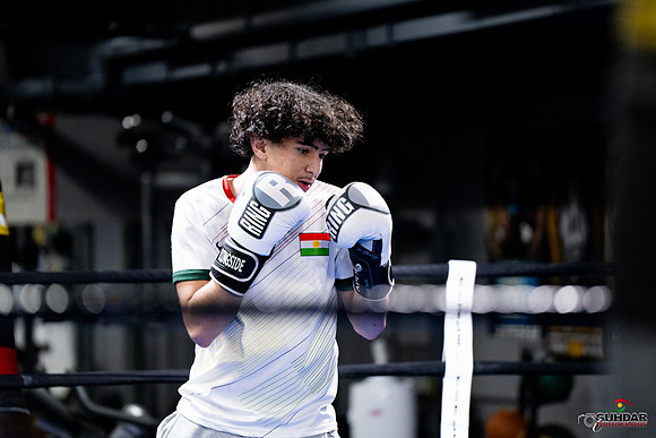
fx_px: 3922
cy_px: 219
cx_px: 328
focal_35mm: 215
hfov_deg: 9.6
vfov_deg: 6.4
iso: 4000
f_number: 2.8
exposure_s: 1/500
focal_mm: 200
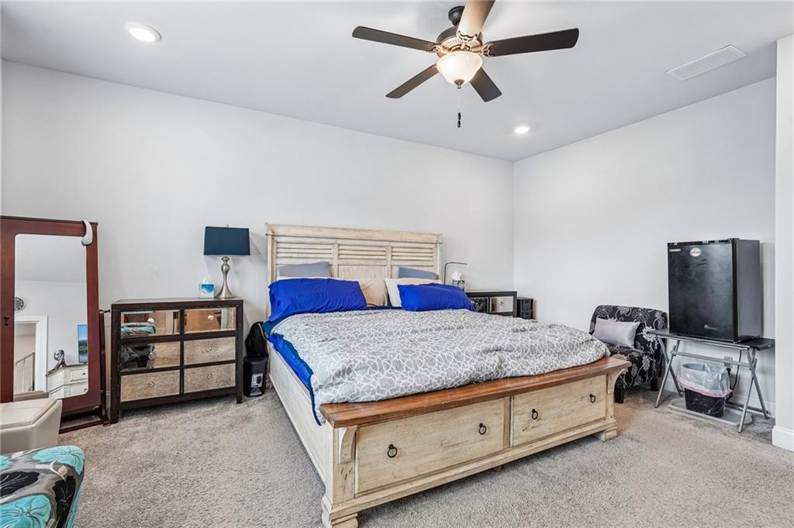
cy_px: 264
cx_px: 397
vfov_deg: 70.3
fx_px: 375
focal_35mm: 17
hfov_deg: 93.3
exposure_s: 1/25
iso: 800
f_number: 8
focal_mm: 17
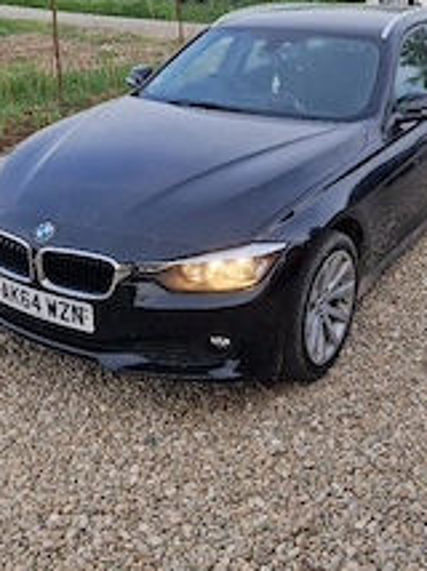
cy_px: 184
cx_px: 246
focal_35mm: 43
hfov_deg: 33.5
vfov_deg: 43.2
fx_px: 709
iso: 50
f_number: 1.8
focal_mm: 5.4
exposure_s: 1/256
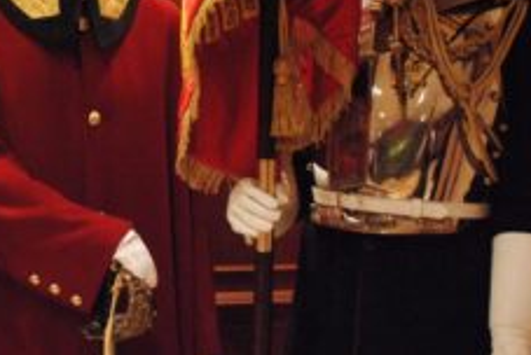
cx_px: 44
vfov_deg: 16.3
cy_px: 23
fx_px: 1226
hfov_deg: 23.7
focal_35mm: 83
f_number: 3.5
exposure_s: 1/25
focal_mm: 28
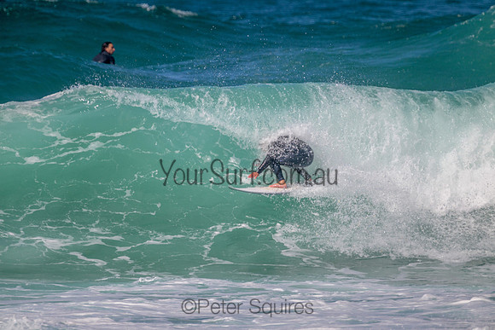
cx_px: 248
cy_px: 165
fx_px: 11002
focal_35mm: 800
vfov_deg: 1.7
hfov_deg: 2.6
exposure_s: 1/1600
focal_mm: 800
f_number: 11
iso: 500
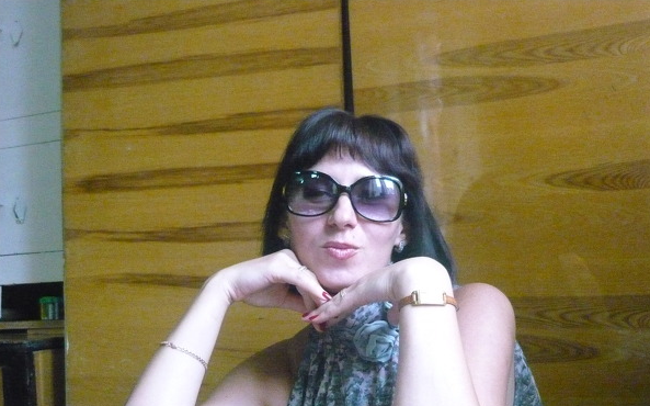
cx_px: 326
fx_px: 779
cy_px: 245
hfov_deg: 45.3
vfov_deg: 29.1
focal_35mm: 44
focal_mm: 6.8
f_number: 3
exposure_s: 1/160
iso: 1600
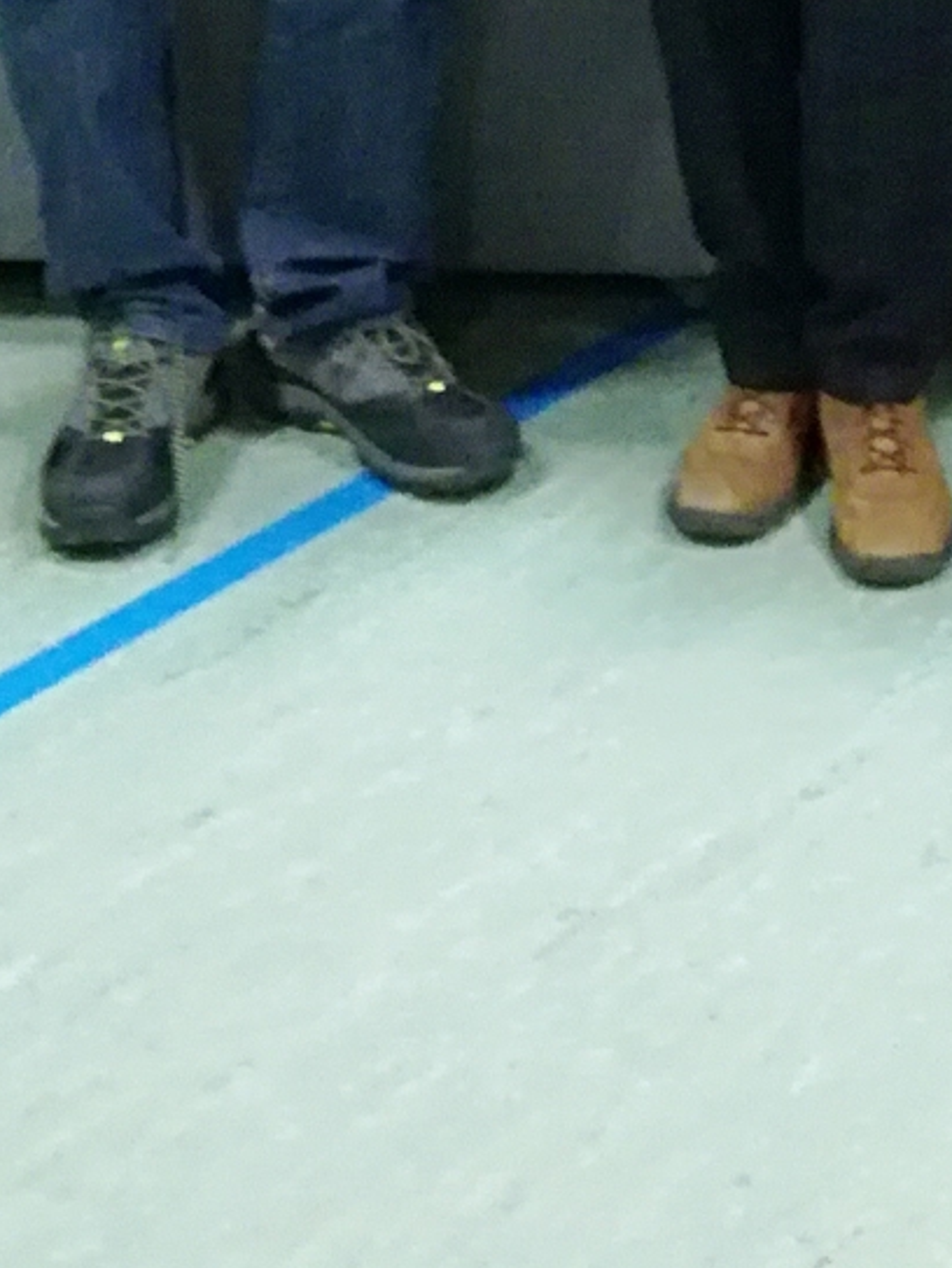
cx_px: 1071
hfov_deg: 13.7
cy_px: -680
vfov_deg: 16.7
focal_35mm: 106
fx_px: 3882
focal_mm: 3.79
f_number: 2
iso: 640
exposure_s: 1/20
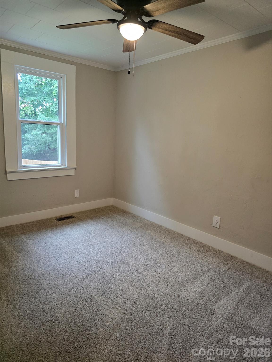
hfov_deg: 58.9
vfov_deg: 73.9
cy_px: 181
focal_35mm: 23
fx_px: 241
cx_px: 136
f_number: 1.7
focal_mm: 6.3
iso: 640
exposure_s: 1/120
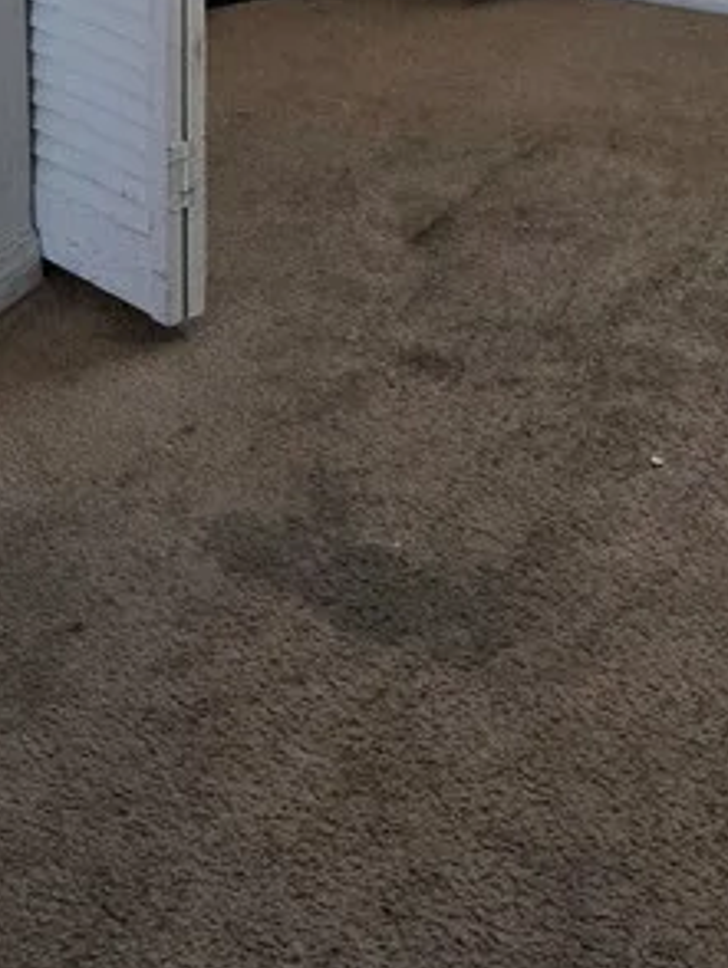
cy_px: -356
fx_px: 2240
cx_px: 553
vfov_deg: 21.6
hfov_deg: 18.3
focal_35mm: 80
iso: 200
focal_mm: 5.4
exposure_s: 1/120
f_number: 1.8
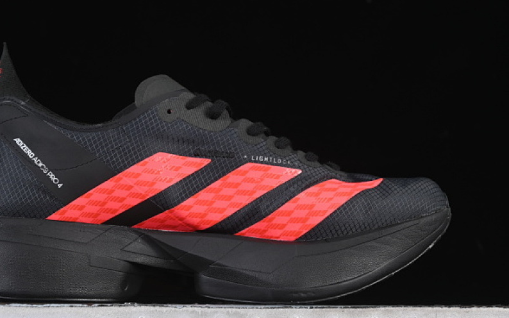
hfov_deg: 20.0
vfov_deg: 12.6
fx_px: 1442
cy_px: 162
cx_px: 184
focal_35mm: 104
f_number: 6.3
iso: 160
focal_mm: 50
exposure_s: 1/50
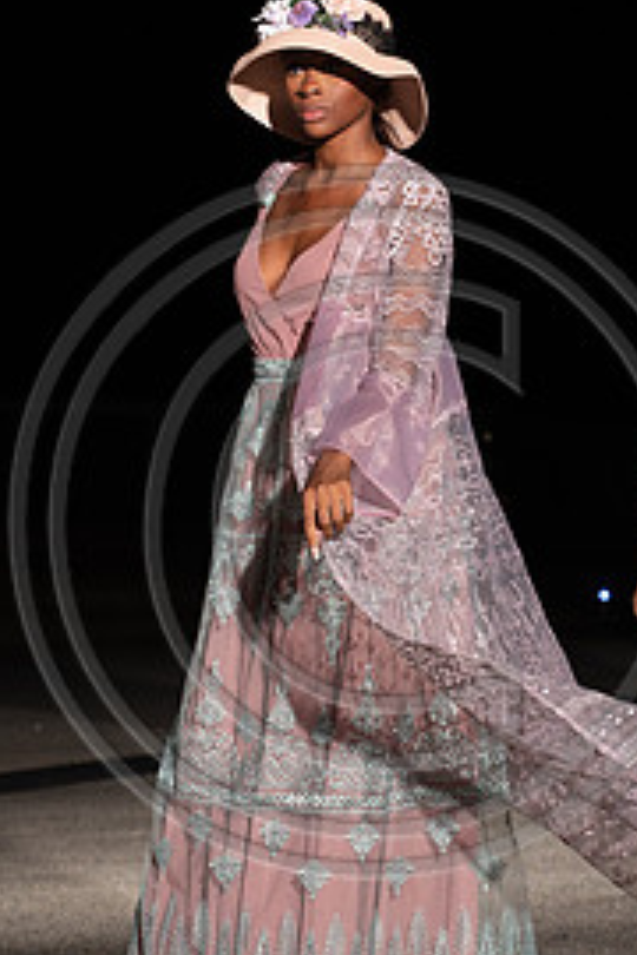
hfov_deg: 8.4
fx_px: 4326
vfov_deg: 12.6
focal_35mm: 163
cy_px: 520
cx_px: 370
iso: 1000
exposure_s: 1/200
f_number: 6.3
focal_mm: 98
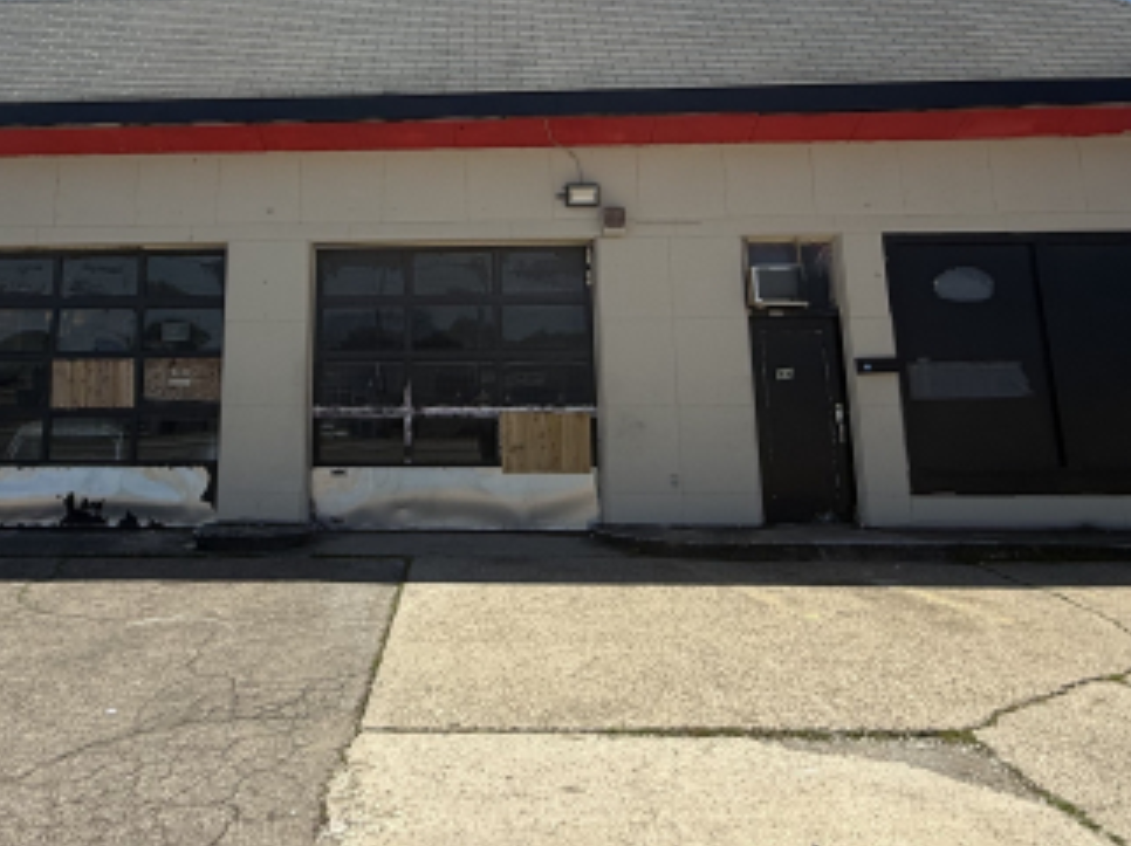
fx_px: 947
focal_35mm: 29
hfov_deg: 60.9
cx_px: 423
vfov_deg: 46.4
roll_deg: +0.2
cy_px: 211
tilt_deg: +12.8
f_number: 2.2
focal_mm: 2.22
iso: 50
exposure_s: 1/1613
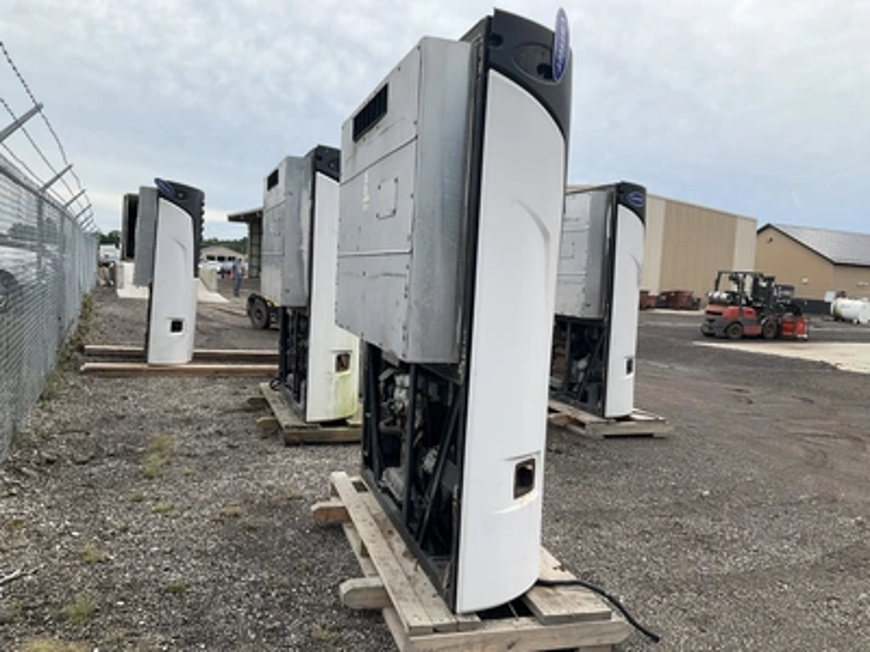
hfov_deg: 61.7
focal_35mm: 29
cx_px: 435
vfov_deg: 48.2
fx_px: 729
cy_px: 326
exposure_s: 1/1577
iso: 25
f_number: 1.8
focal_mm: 3
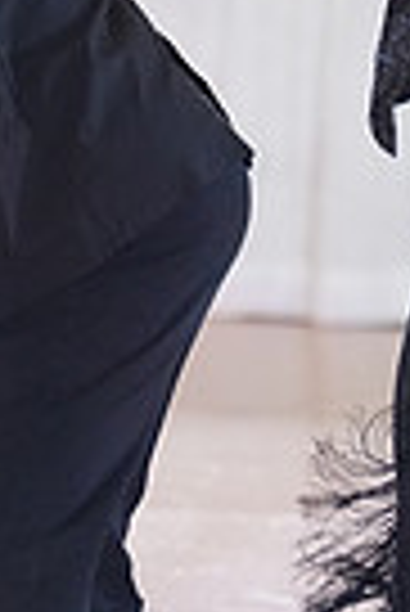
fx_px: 14517
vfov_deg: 2.4
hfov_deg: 1.6
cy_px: -166
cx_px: 74
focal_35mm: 852
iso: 2500
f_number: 2.8
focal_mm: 200
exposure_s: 1/500
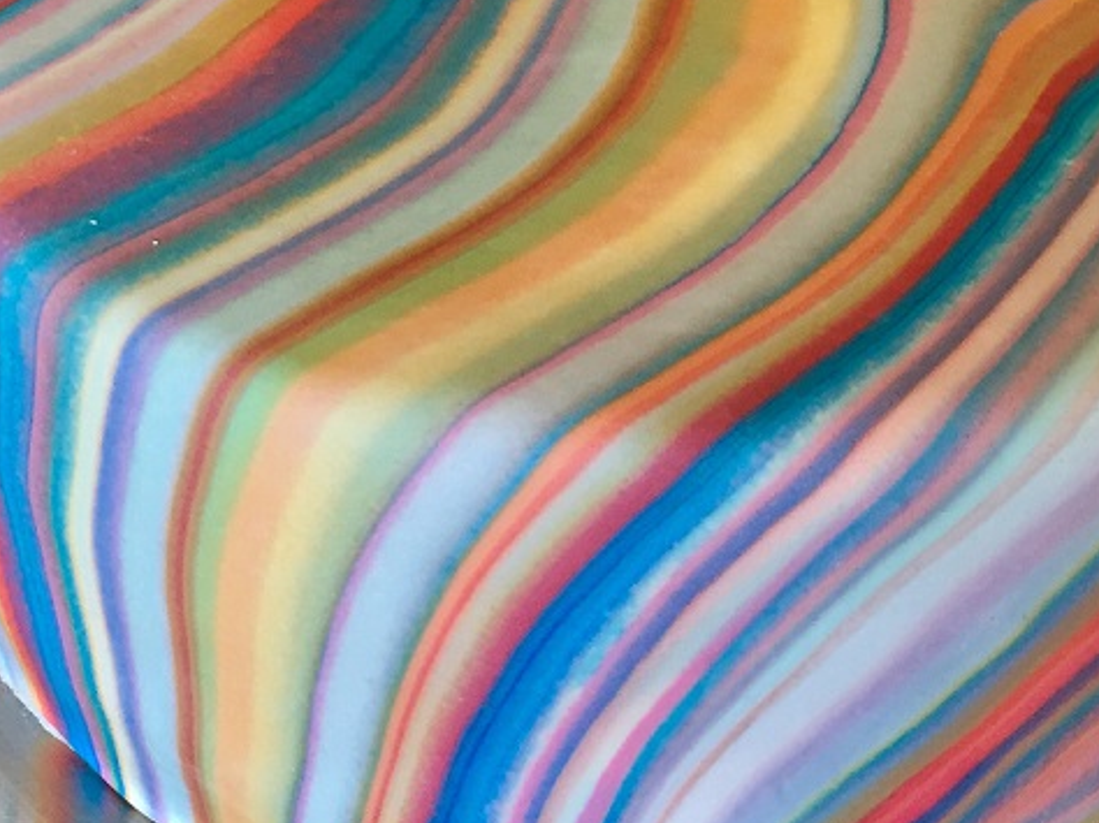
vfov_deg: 20.8
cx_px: 690
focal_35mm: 70
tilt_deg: -36.4
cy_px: 180
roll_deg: -0.9
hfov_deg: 27.7
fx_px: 2221
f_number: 2.2
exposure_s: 1/33
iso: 125
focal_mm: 4.15
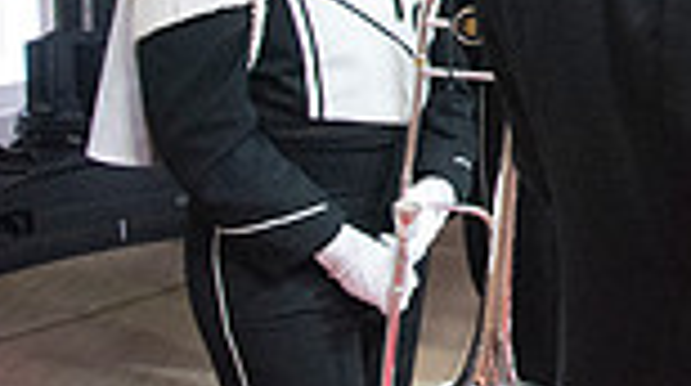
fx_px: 1738
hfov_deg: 17.9
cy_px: -128
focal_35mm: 95
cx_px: 1247
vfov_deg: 12.3
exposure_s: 1/640
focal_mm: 24
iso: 12800
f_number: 5.6
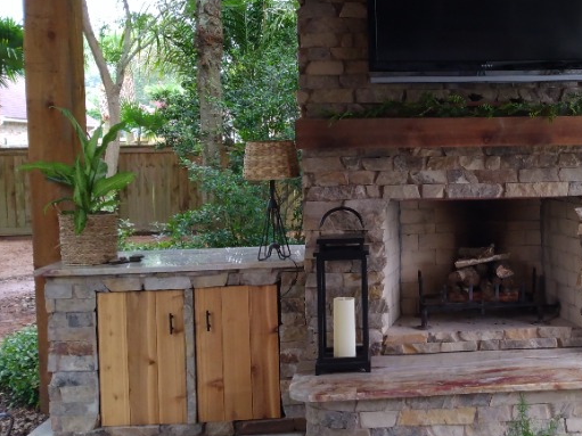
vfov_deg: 39.5
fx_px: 605
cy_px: 184
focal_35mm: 36
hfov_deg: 48.6
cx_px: 462
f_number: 2
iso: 156
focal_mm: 3.54
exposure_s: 1/60
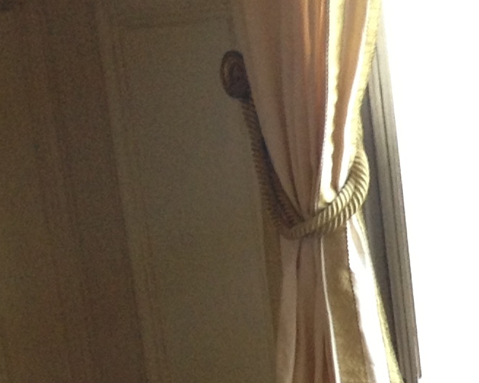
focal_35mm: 170
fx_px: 2410
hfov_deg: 10.5
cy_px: 886
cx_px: 944
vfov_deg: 8.4
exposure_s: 1/20
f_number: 2.4
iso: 80
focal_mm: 4.28
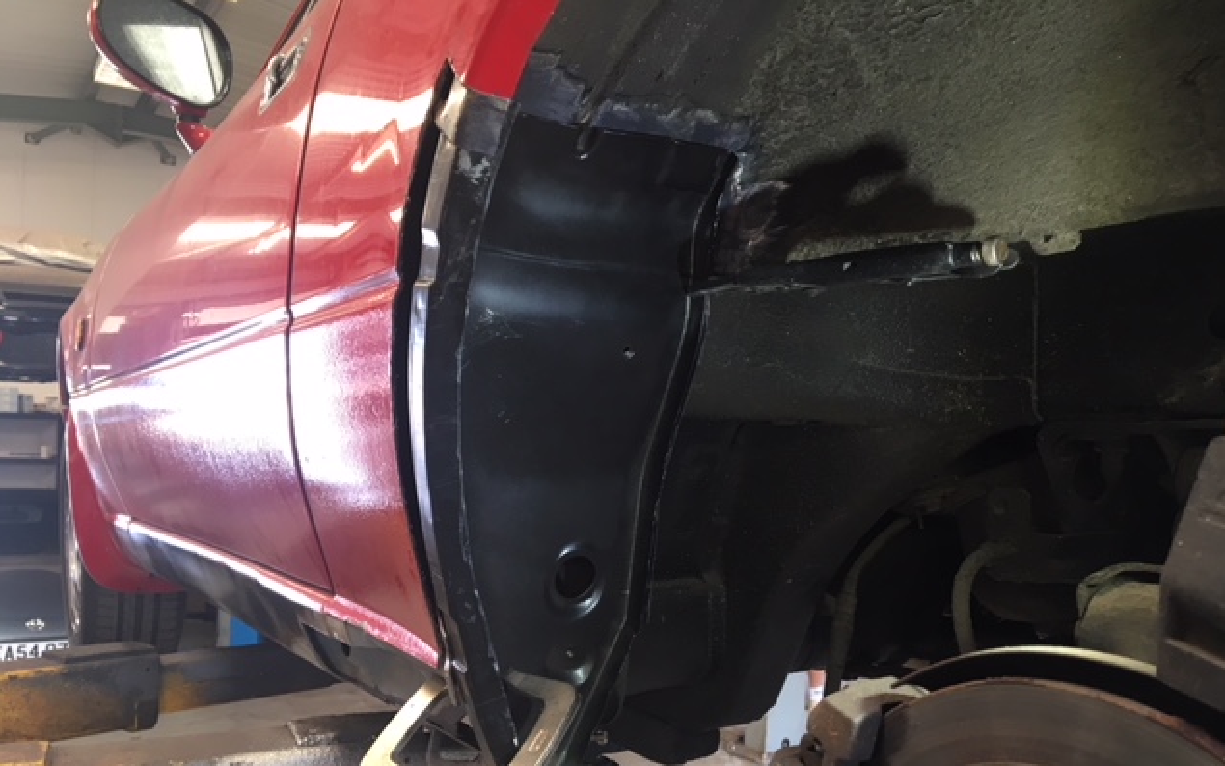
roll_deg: -1.7
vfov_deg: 40.4
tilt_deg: -1.0
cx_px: 615
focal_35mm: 31
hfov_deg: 61.2
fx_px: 1035
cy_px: 459
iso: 80
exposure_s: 1/33
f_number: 2.2
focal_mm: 4.15
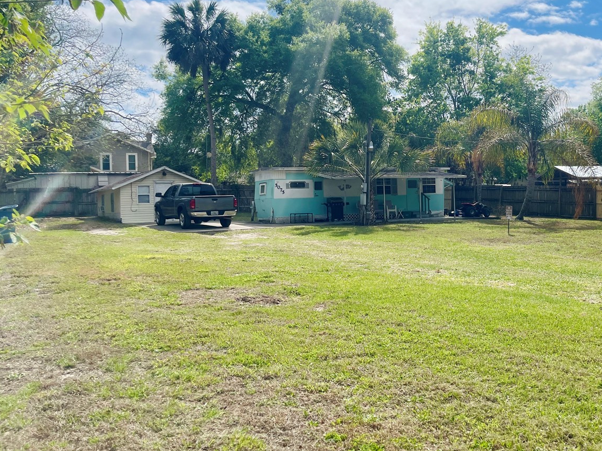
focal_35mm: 35
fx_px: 609
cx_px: 394
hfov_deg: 51.8
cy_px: 184
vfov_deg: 40.5
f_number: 1.6
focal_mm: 5.1
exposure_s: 1/8547
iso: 32
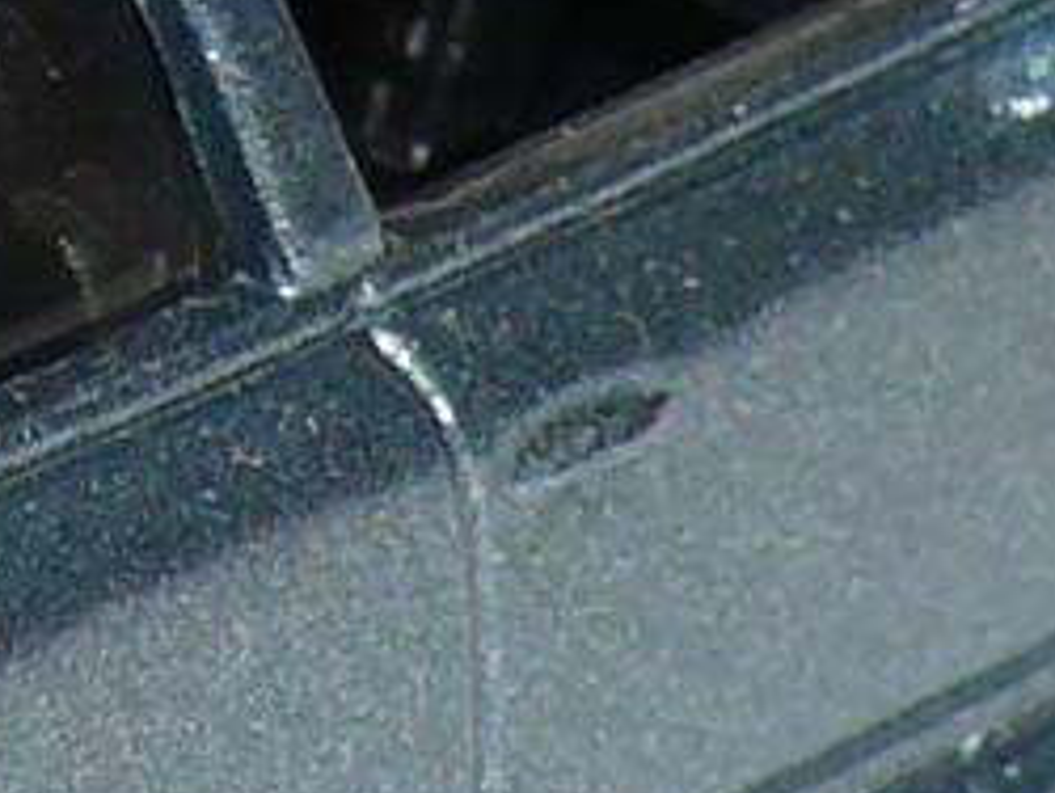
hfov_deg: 2.9
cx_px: -127
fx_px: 20500
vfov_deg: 2.2
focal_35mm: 672
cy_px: 143
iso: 100
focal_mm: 13.7
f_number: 4
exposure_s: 1/30
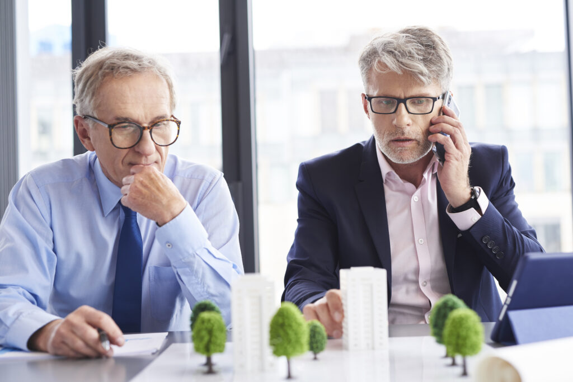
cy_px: 191
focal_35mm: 50
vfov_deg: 27.0
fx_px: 796
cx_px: 286
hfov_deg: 39.6
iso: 200
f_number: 2.8
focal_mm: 50
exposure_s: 1/160
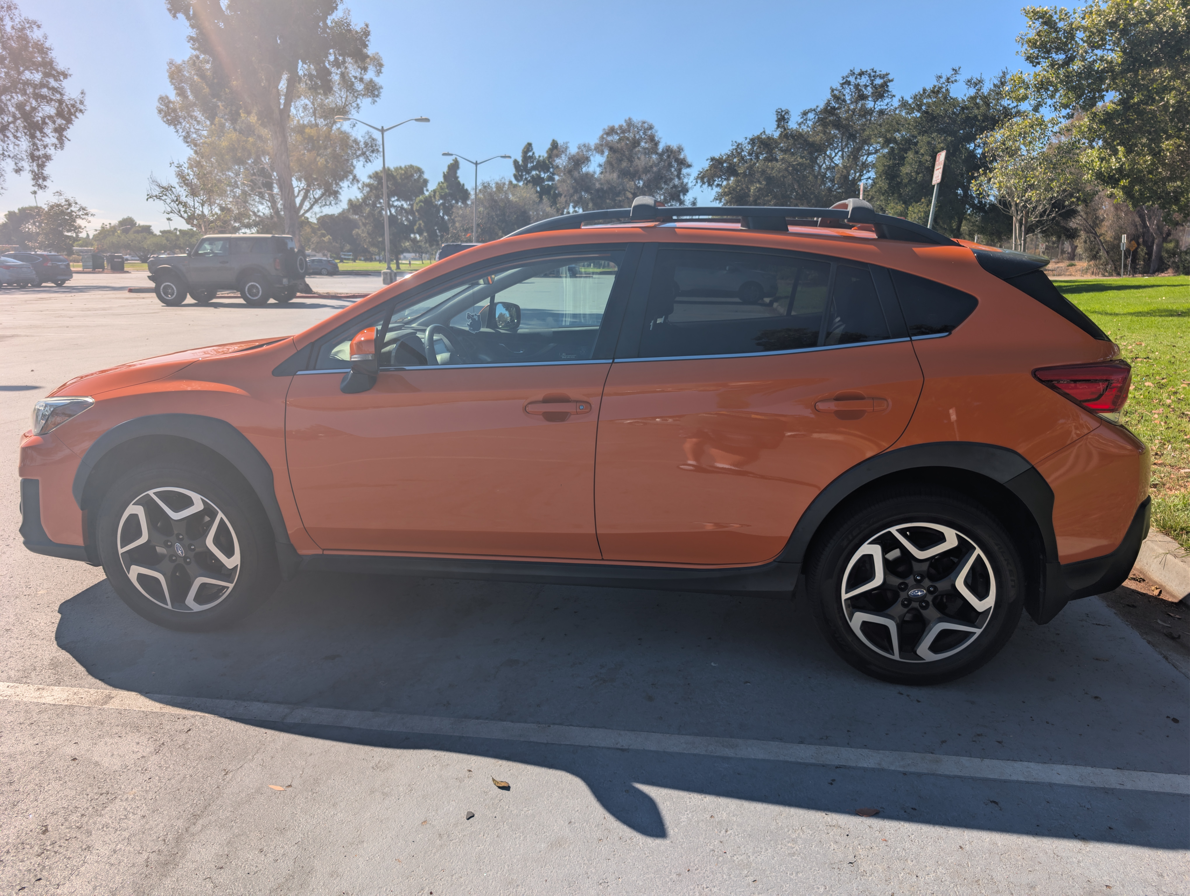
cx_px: 595
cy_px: 448
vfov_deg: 56.9
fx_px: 826
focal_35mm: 24
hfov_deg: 71.5
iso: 23
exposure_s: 1/1321
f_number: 1.68
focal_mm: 6.9
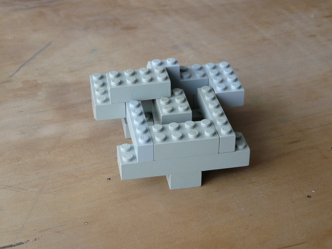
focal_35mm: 66
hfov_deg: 29.4
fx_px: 633
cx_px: 166
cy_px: 124
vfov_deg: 22.3
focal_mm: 10.8
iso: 200
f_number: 3.2
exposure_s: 1/6
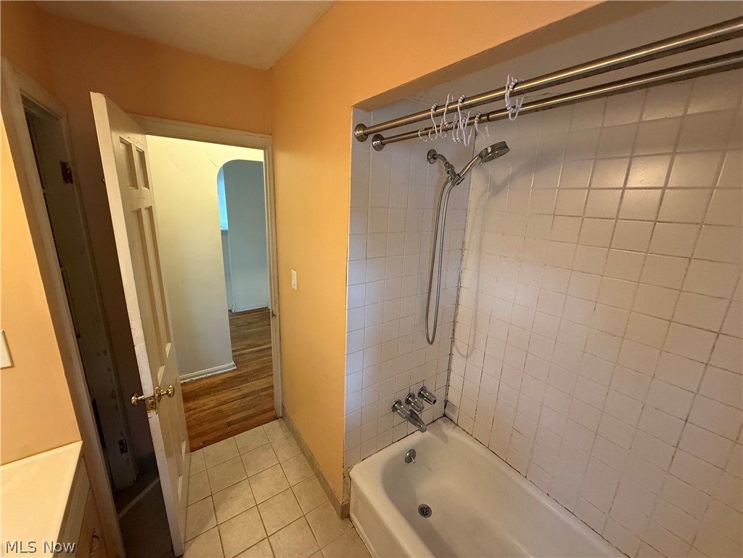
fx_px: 300
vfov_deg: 85.7
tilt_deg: -13.9
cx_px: 372
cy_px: 279
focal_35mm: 14
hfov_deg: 102.1
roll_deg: -2.4
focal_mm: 2.22
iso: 320
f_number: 2.2
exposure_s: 1/60
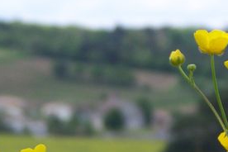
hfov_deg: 6.5
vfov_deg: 4.3
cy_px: 126
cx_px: 142
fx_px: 2008
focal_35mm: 317
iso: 80
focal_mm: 17.5
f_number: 3.2
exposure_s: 1/640
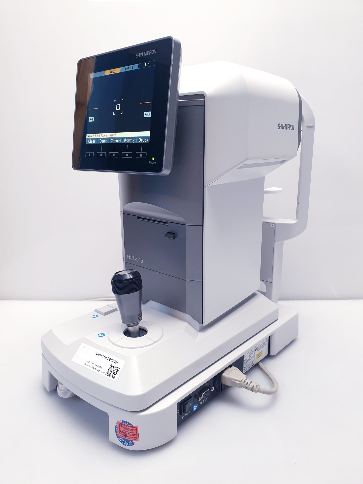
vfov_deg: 67.3
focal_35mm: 26
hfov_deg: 53.1
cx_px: 182
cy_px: 242
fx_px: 364
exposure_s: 1/50
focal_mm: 4.3
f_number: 2.4
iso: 80
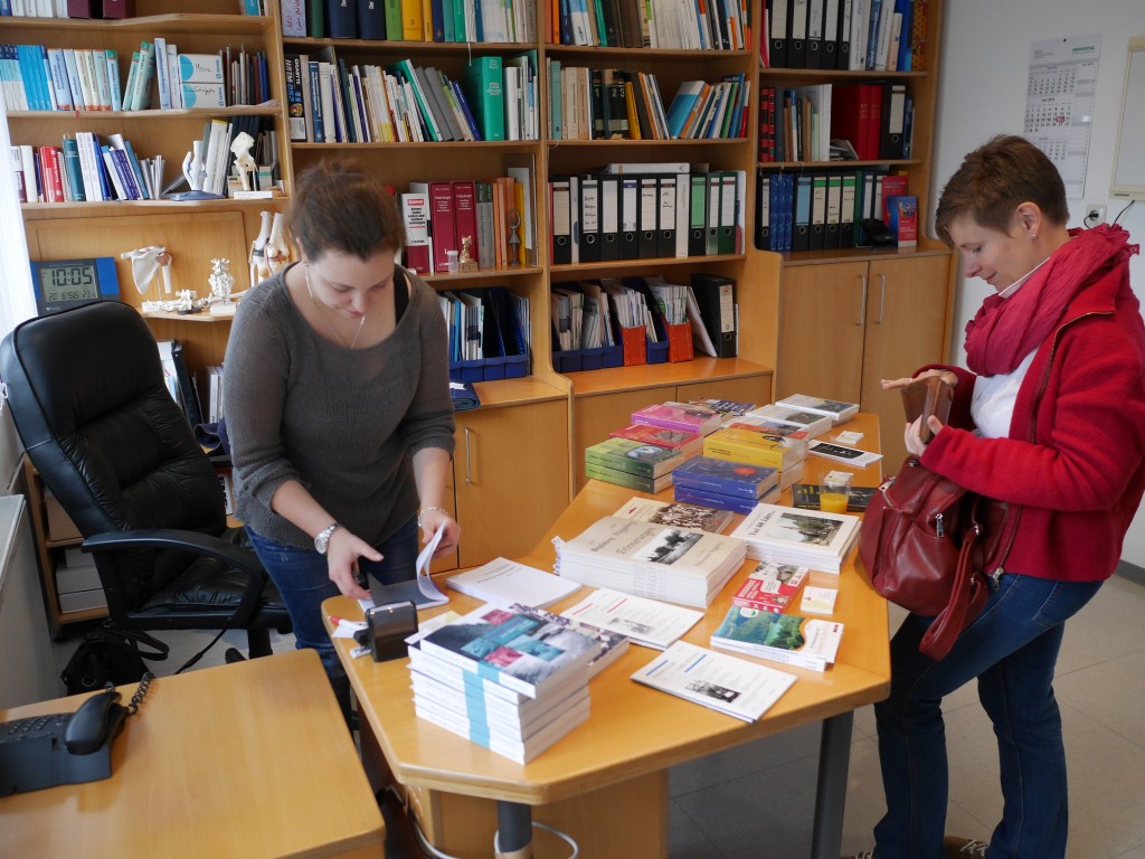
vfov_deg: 46.8
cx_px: 572
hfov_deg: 60.0
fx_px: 992
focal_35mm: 30
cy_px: 430
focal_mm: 15
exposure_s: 1/250
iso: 800
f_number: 2.5
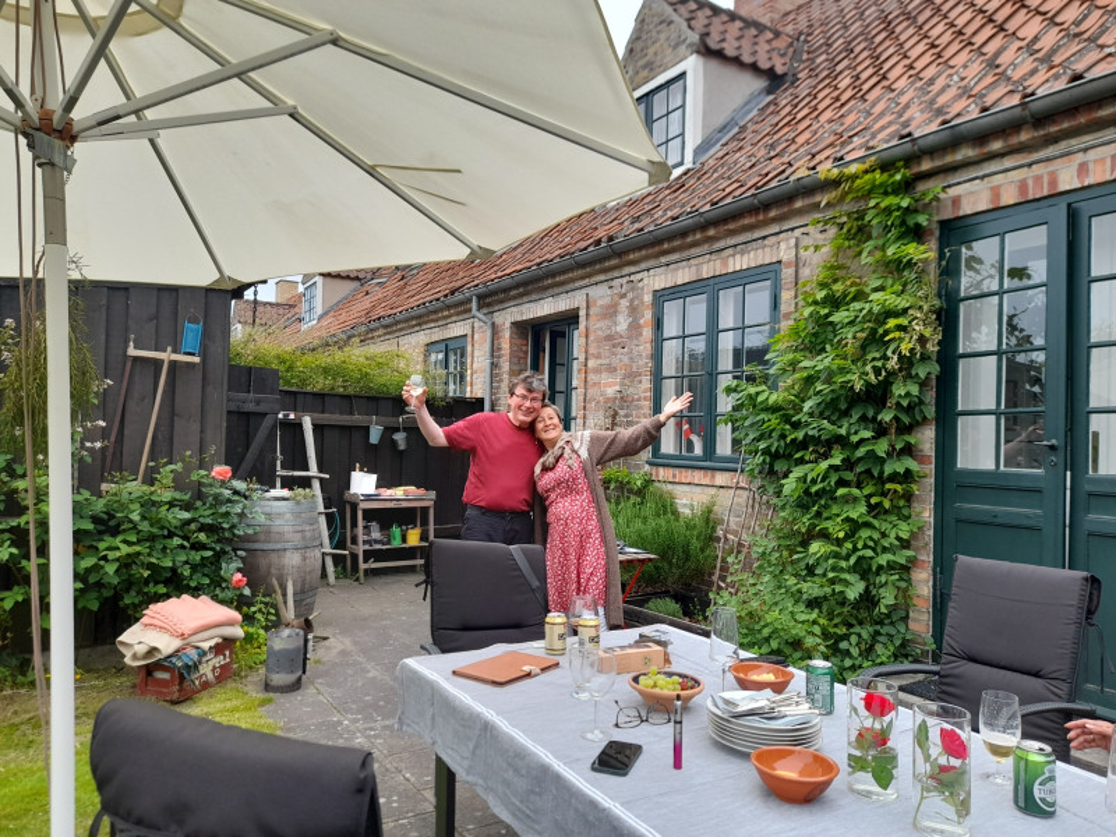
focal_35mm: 25
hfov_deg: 69.4
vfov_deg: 54.9
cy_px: 418
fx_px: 806
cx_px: 558
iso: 25
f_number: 2
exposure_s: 1/100
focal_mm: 4.6
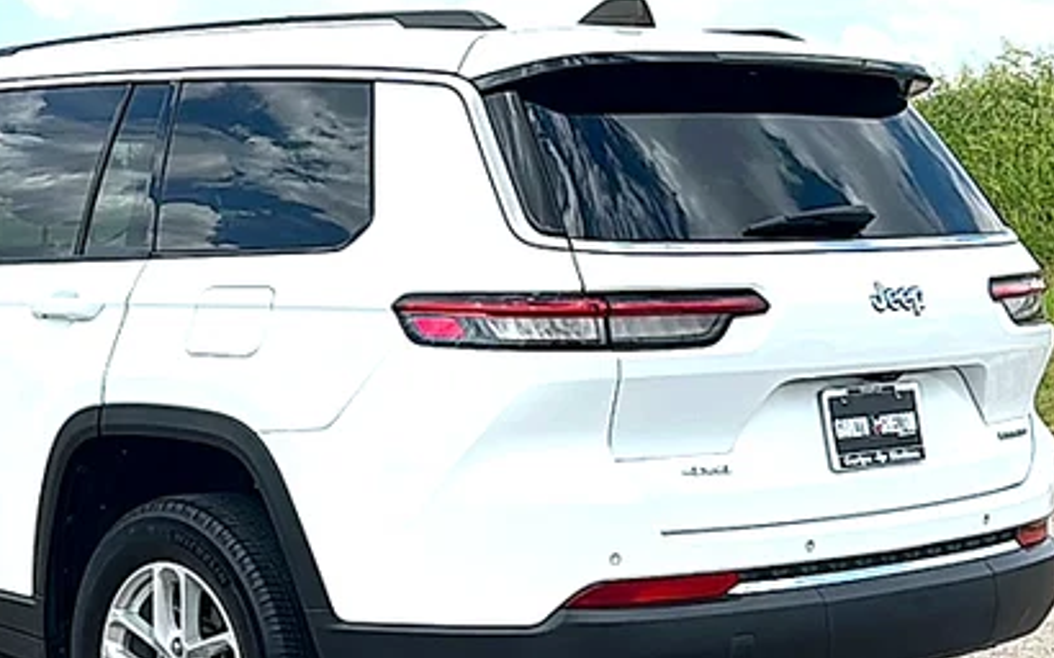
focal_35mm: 67
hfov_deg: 30.2
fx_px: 1924
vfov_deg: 19.4
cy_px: 407
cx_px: 296
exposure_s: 1/5051
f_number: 1.78
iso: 80
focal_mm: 6.86
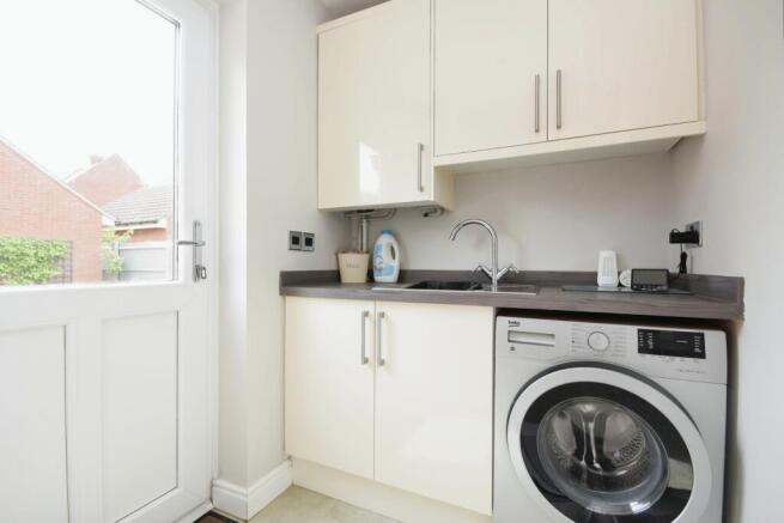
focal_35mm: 15
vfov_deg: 77.4
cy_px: 262
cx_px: 392
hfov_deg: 100.4
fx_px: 327
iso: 200
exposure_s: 1/40
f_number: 8
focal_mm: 10
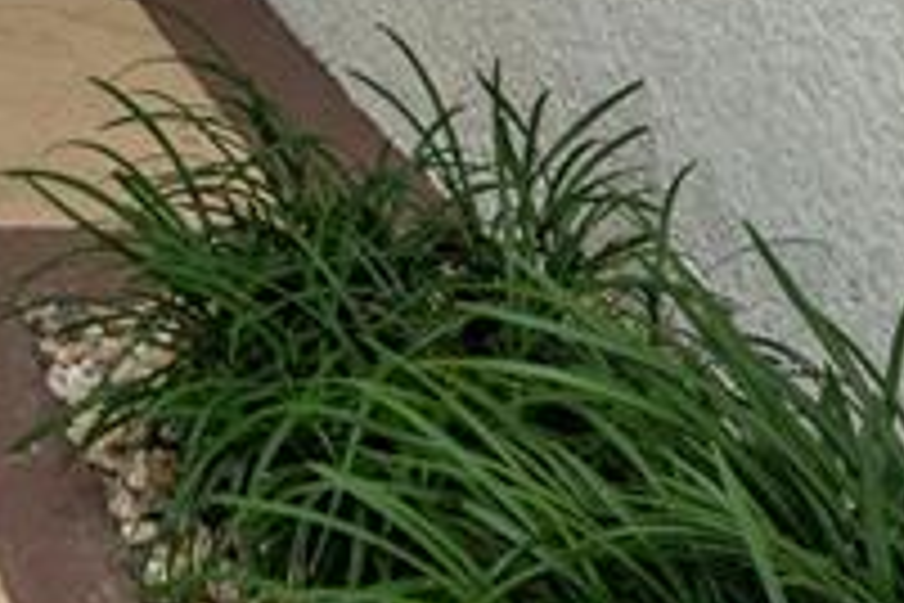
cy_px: -837
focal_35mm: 102
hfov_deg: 17.8
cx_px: -472
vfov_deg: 11.2
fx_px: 2561
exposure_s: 1/125
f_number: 9
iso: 320
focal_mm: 20
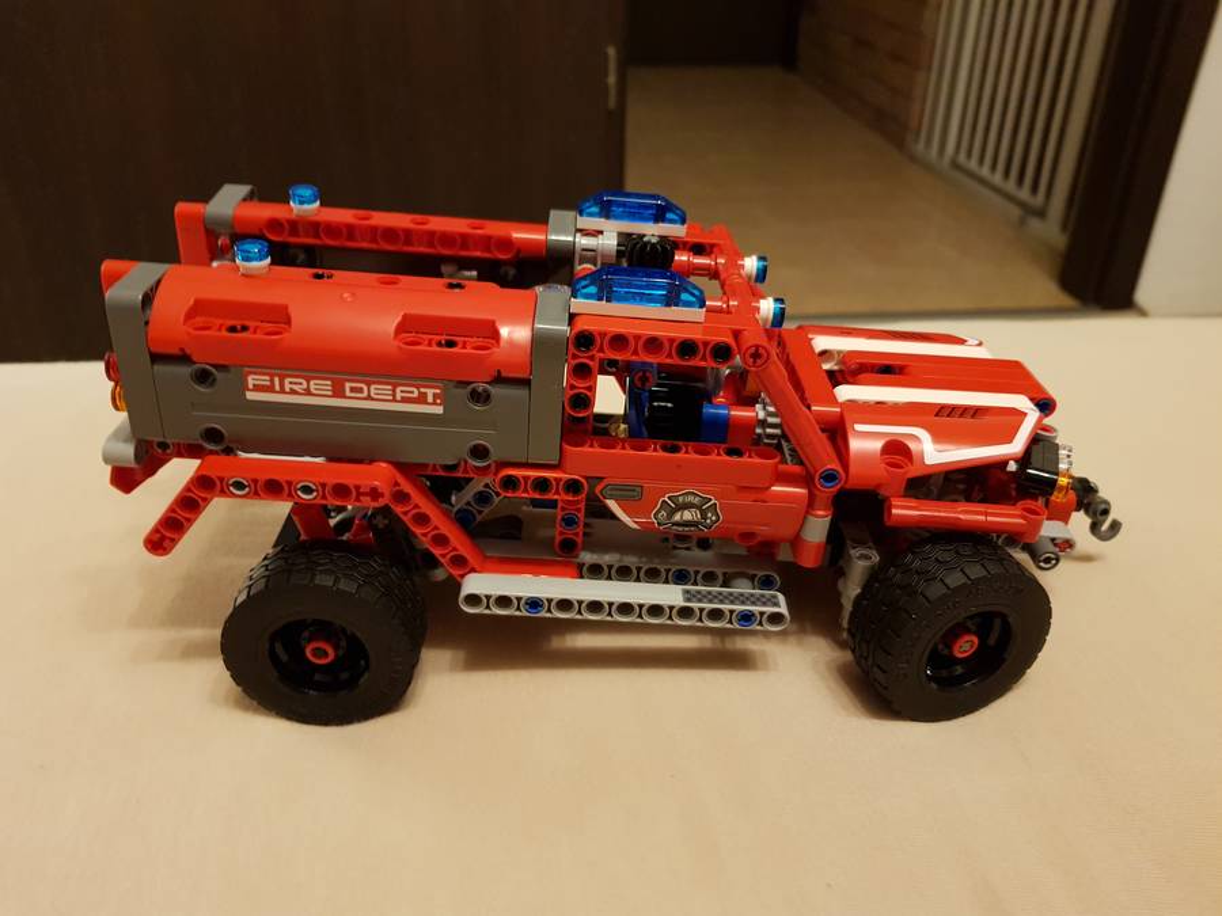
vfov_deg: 53.1
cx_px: 611
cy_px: 458
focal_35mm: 26
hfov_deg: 67.3
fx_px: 918
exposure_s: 1/10
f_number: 1.7
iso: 200
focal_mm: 4.3
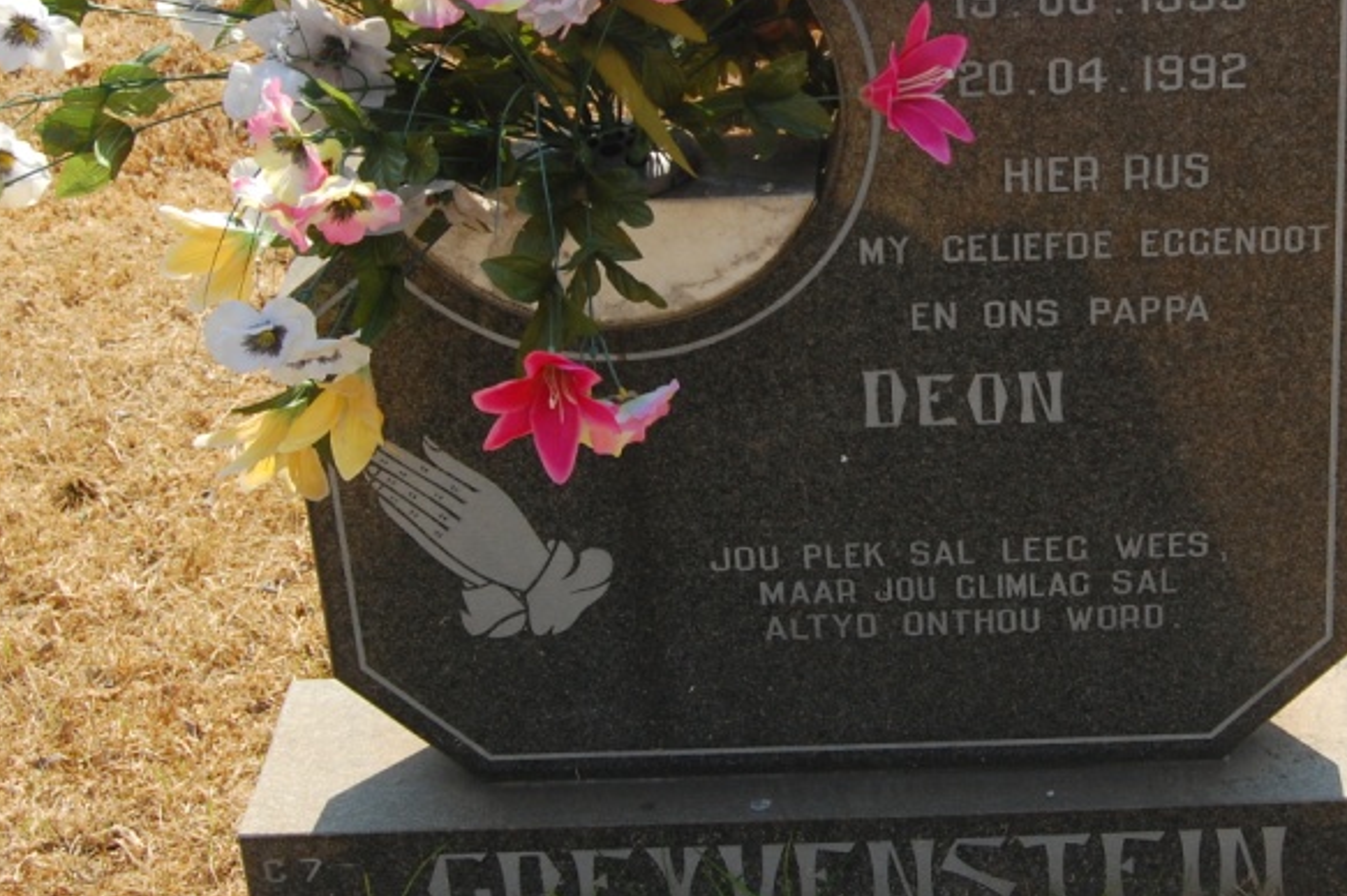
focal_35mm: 79
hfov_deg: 25.5
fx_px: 2954
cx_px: 961
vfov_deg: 17.1
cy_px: 209
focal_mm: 30
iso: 400
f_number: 7.1
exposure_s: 1/500
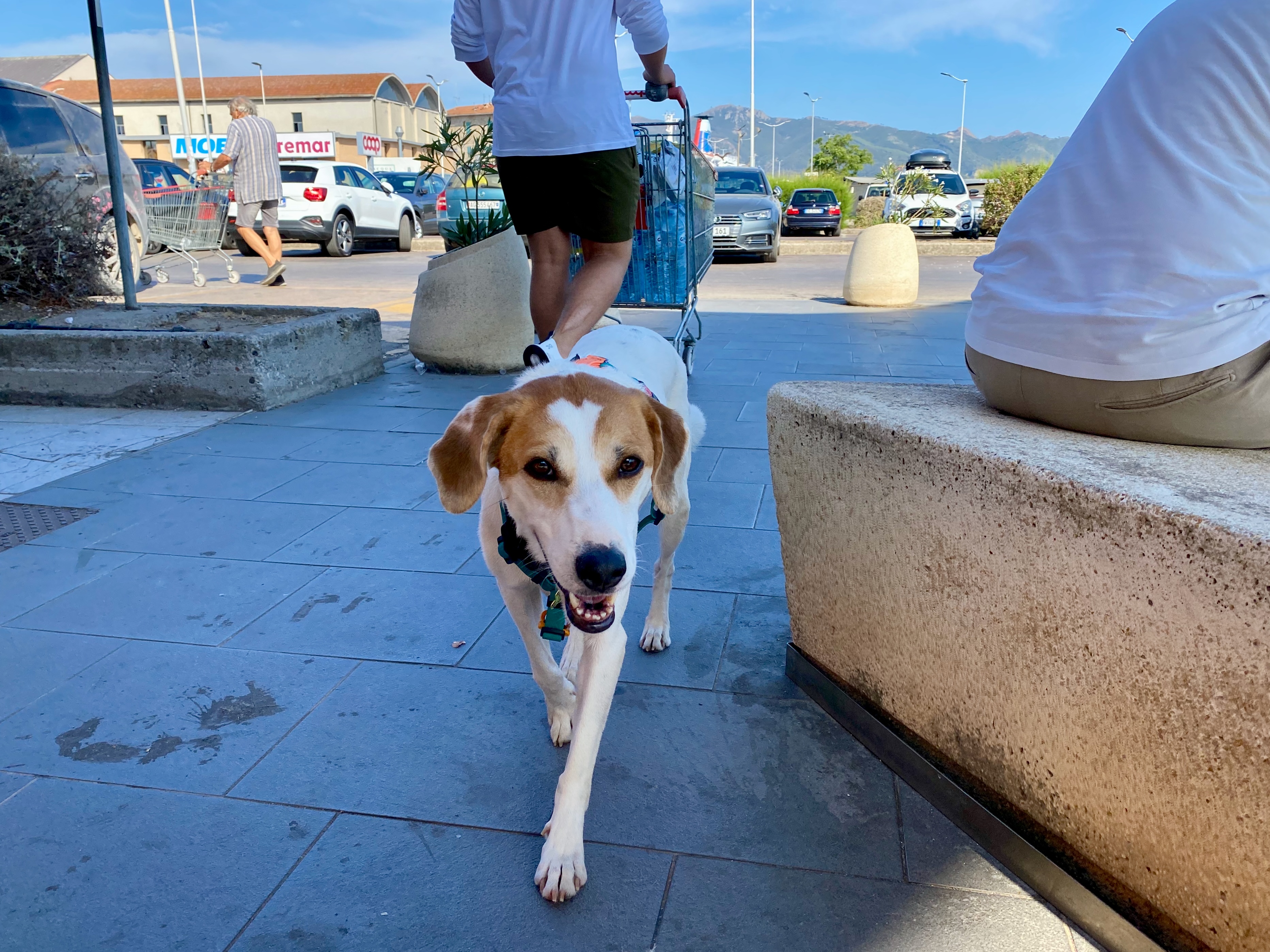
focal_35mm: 26
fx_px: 954
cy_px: 476
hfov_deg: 67.3
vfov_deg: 53.1
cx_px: 635
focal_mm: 4.25
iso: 32
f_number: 1.8
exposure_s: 1/1504
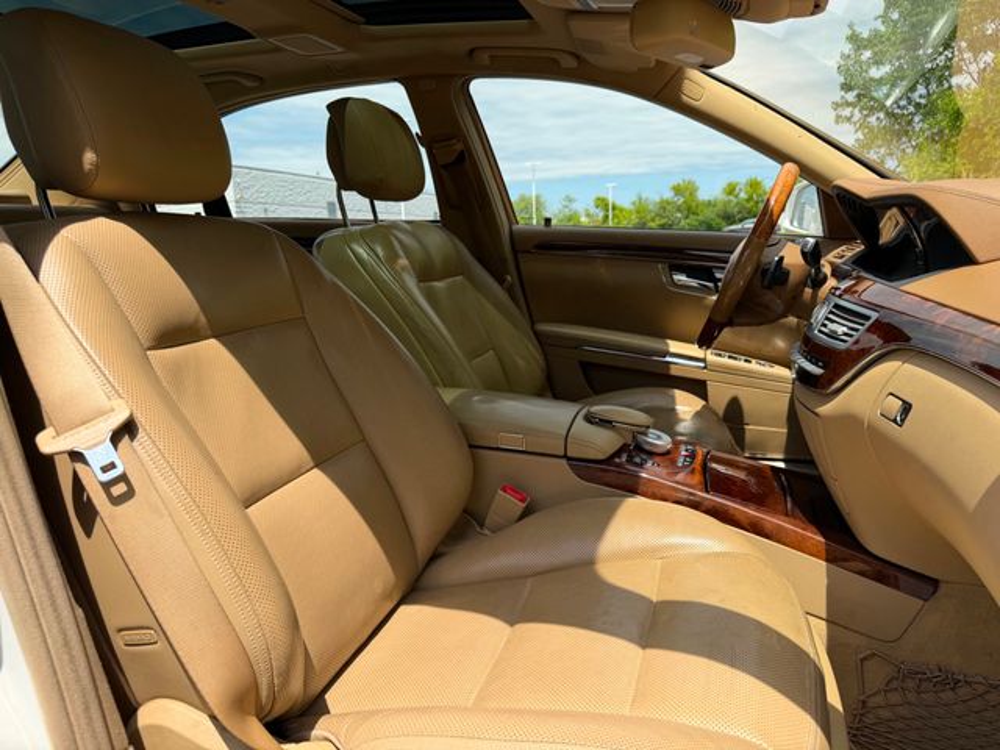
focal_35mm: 24
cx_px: 500
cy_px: 375
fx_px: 693
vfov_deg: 56.8
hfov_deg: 71.6
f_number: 1.78
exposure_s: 1/3021
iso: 80
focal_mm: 6.76
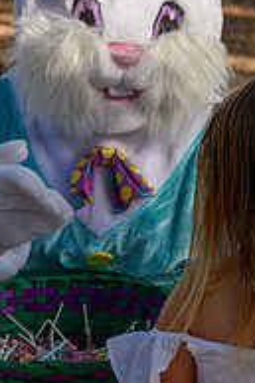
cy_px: 259
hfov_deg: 5.6
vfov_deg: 8.4
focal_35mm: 244
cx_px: 138
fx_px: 2597
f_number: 5.6
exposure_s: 1/500
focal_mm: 70
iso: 250
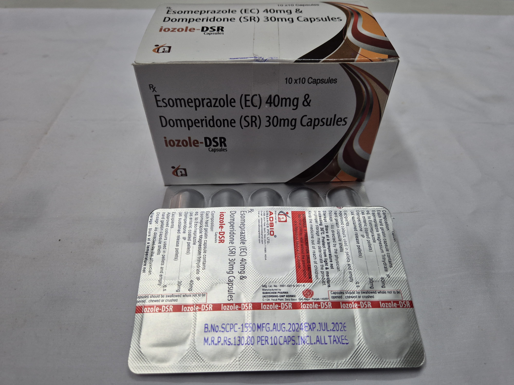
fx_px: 342
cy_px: 192
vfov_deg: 58.9
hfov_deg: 73.9
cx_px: 257
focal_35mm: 23
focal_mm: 5.4
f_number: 1.8
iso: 400
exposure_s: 1/100
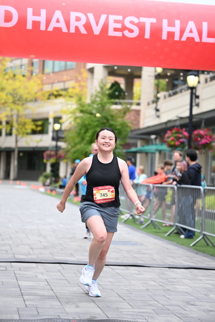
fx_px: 770
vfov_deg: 23.6
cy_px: 161
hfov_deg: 15.9
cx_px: 108
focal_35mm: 86
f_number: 2.8
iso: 640
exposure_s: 1/2000
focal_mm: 86
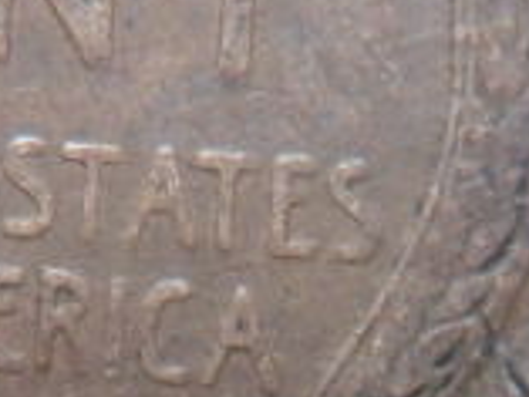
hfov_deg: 13.6
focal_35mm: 141
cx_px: -91
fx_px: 2156
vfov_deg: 10.4
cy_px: -17
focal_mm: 6.6
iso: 320
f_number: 4
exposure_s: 1/30
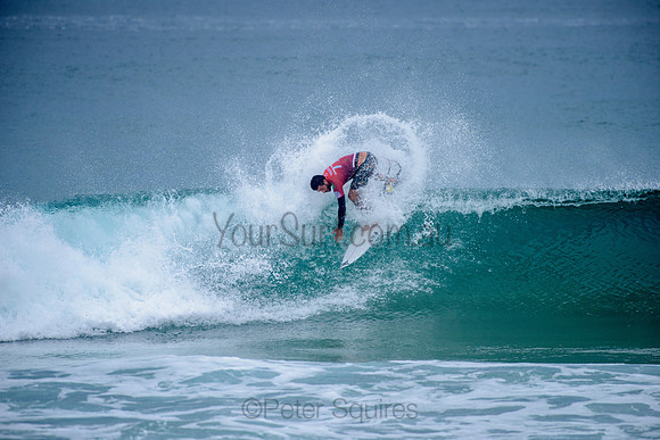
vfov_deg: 2.8
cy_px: 220
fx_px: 9168
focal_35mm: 500
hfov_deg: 4.1
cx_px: 330
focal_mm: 500
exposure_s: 1/2000
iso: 360
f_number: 5.6
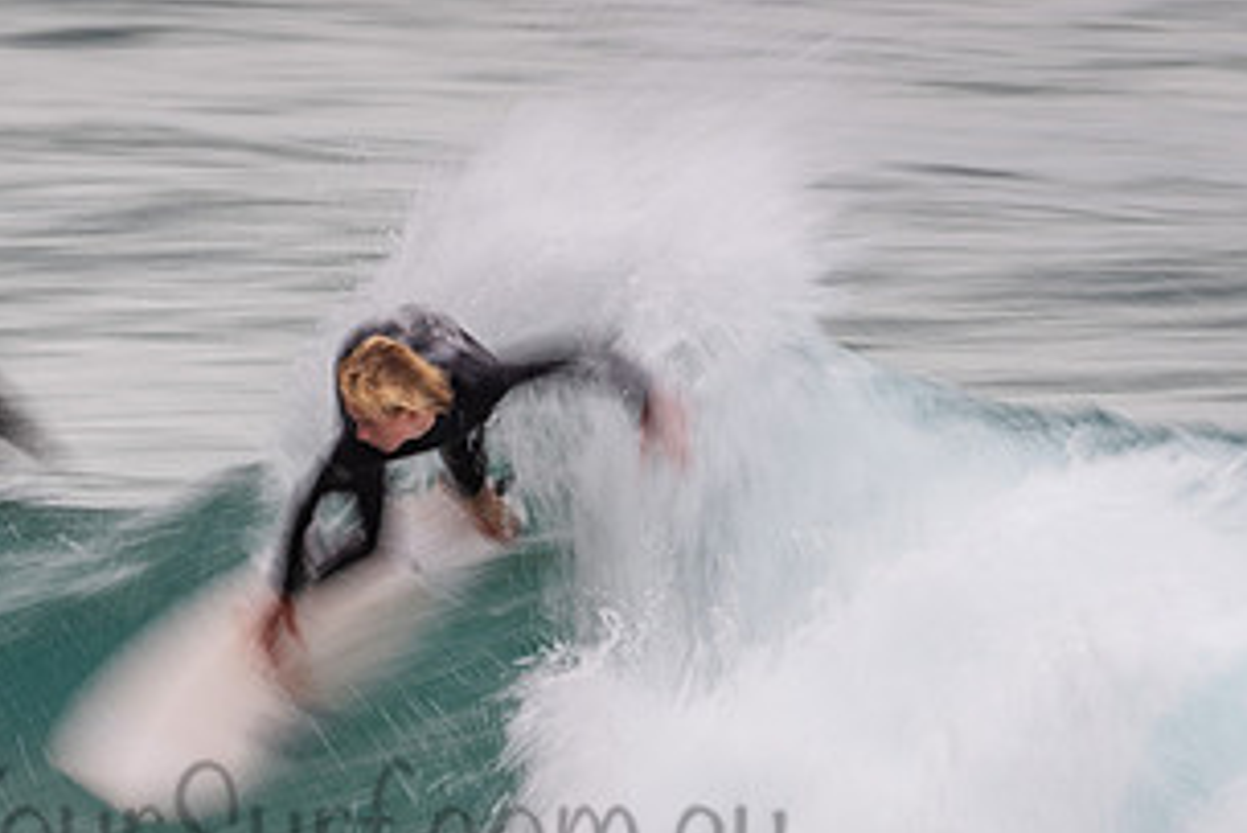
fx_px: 33094
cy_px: 790
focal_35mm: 955
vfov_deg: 1.4
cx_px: 353
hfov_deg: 2.2
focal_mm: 500
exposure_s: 1/20
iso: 64
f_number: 16
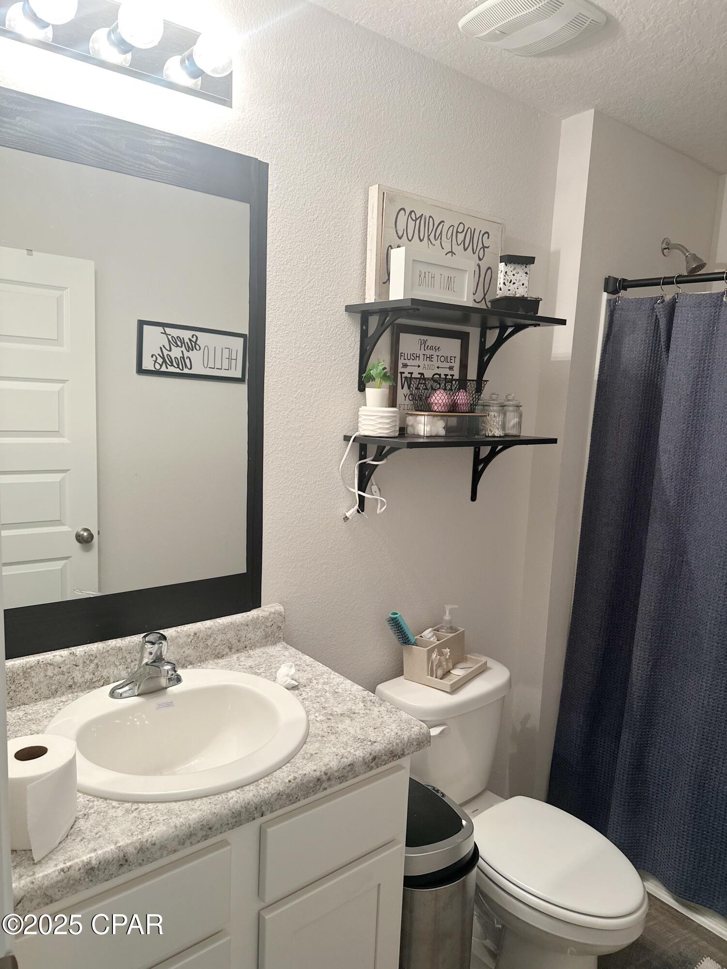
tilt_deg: -7.6
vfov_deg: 71.6
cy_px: 484
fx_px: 672
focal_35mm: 24
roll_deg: -3.3
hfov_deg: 56.8
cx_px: 364
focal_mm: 6.86
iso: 200
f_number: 1.78
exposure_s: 1/60
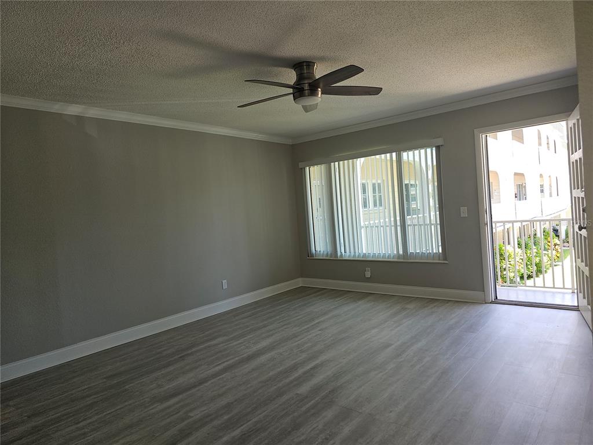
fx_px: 394
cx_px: 296
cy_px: 222
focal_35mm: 23
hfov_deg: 73.9
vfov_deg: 58.9
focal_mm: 6.3
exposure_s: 1/60
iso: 25
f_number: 1.7
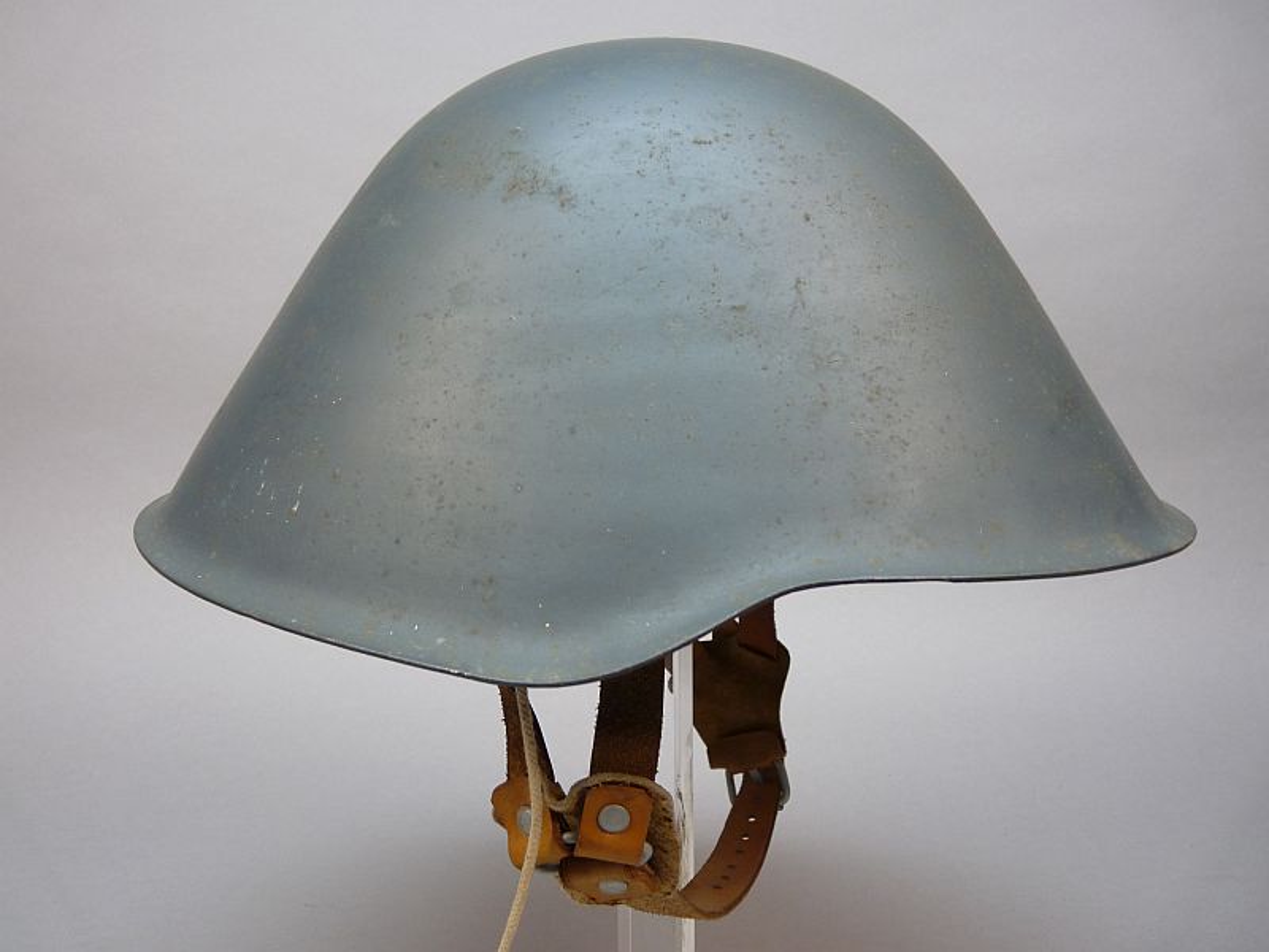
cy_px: 476
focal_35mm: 27
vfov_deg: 51.4
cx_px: 634
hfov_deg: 65.3
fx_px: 990
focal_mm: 4.8
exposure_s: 1/30
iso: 160
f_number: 2.8
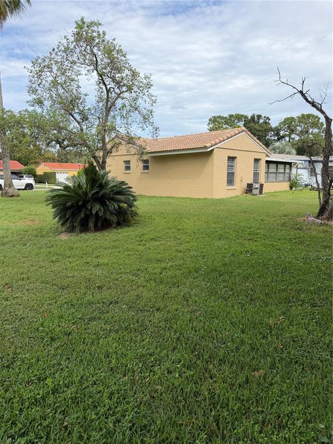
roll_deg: +0.0
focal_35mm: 24
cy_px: 222
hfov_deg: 56.8
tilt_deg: -7.7
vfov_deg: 71.6
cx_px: 166
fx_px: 308
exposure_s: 1/3279
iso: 80
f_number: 1.78
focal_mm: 6.76
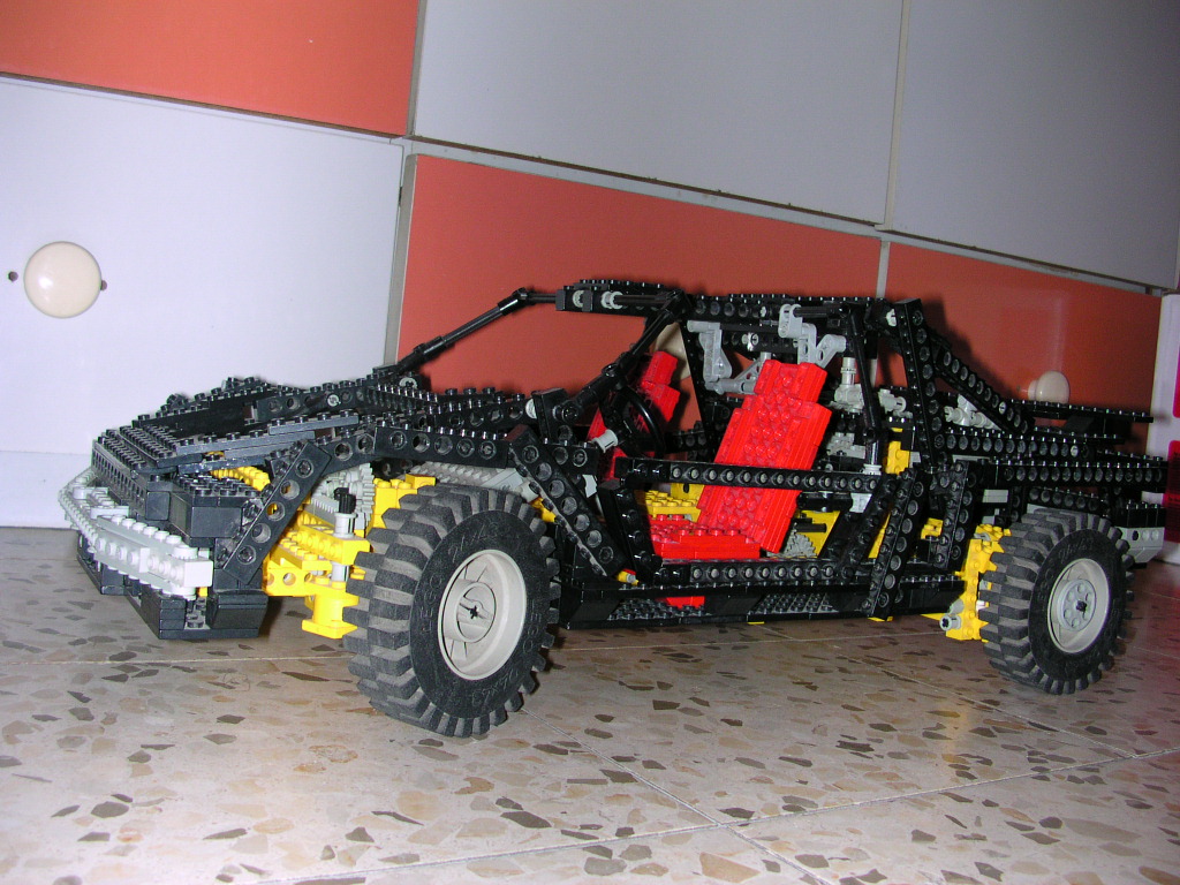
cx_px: 590
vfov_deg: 38.7
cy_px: 442
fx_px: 1261
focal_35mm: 37
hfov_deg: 50.1
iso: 100
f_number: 2.7
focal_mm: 5.6
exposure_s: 1/60
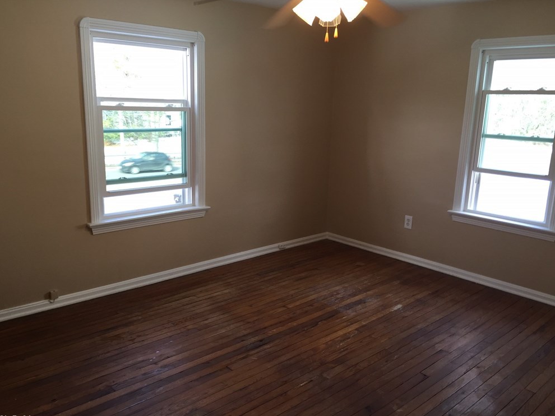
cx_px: 278
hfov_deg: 60.0
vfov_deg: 46.8
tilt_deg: -13.9
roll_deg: -0.4
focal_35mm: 30
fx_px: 481
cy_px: 214
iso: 40
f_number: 2.2
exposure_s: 1/60
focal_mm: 4.15
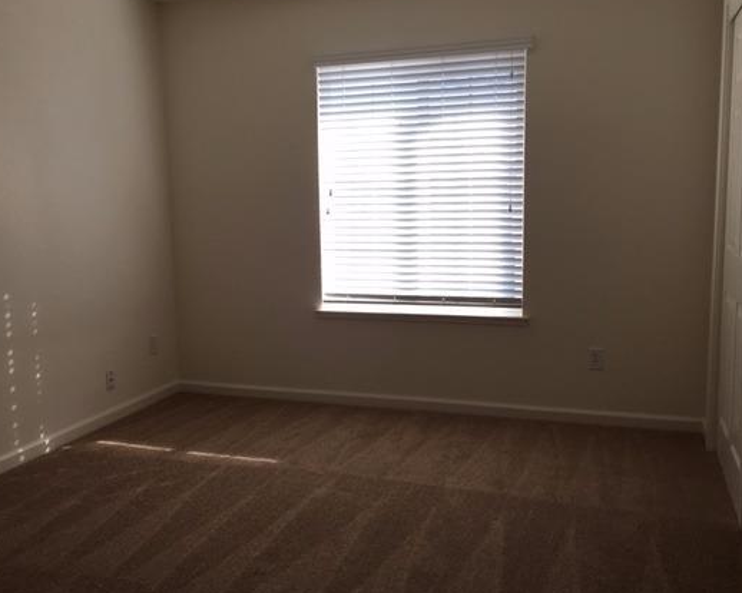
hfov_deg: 51.5
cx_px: 347
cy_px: 302
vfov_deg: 42.2
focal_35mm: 35
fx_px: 768
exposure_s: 1/120
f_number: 2.2
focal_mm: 4.15
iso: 40
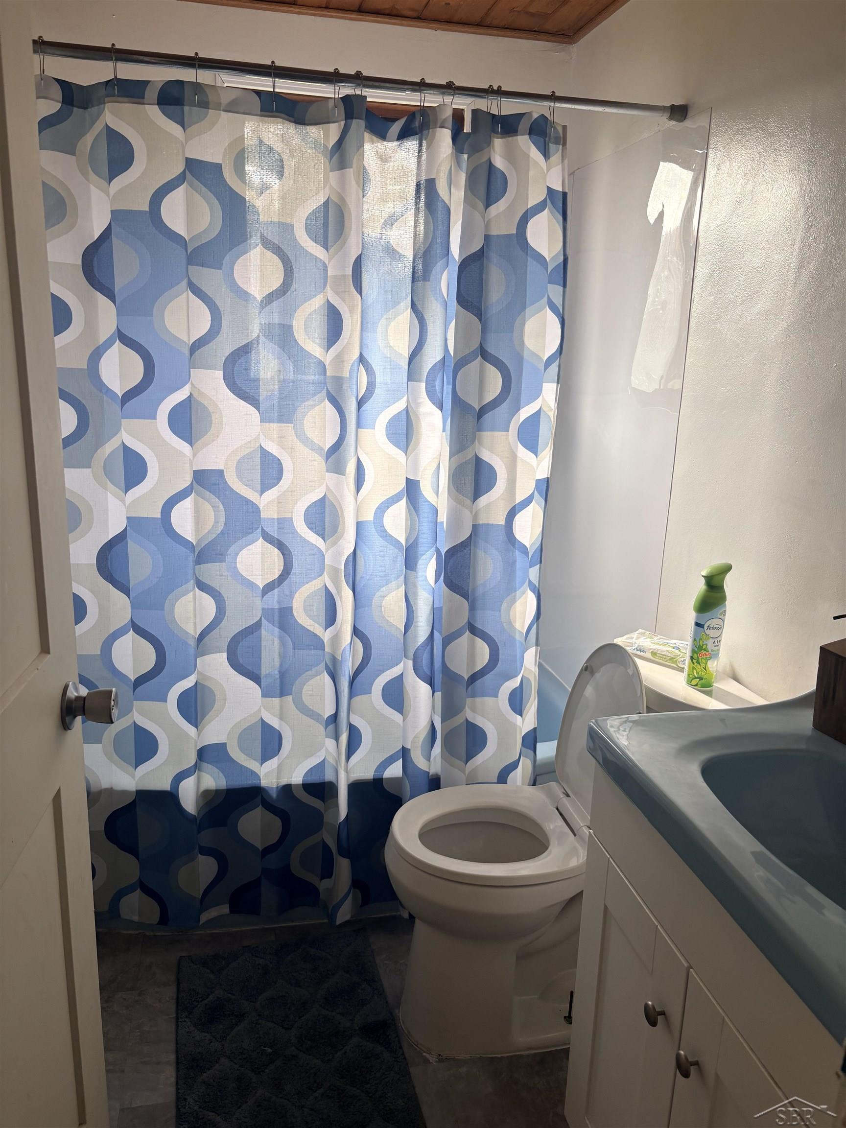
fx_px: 847
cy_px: 564
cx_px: 423
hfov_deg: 53.1
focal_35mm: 26
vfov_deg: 67.3
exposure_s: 1/121
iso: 50
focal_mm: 5.96
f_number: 1.6
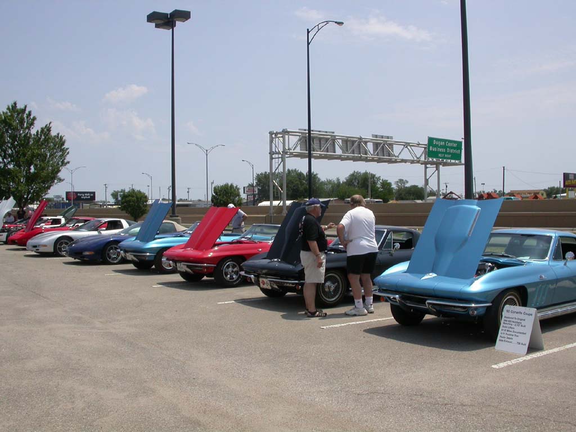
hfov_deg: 49.0
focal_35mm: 38
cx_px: 288
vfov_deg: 37.7
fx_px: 632
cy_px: 216
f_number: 7.5
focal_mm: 7.85
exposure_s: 1/485
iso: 100
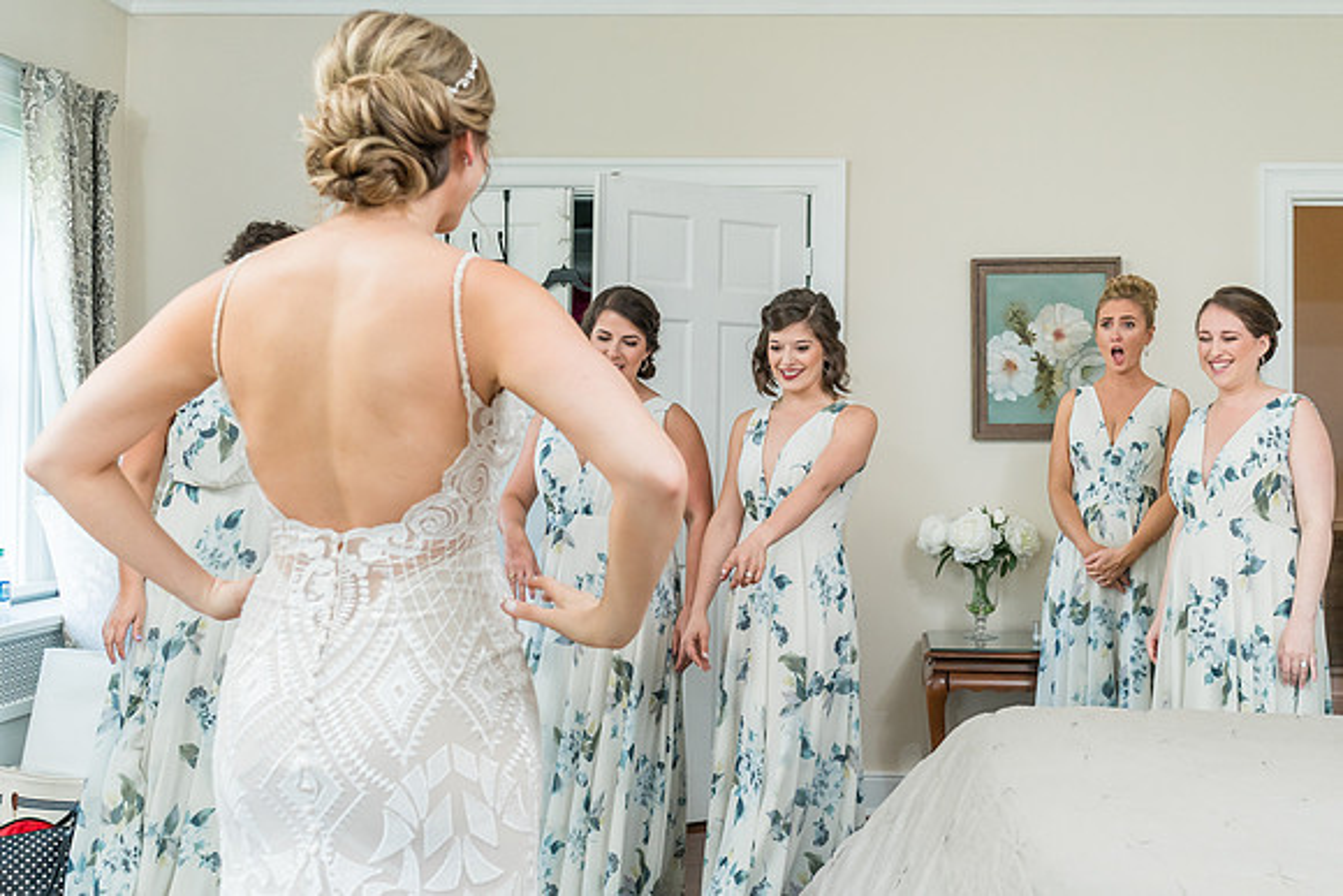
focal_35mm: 43
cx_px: 794
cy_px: 421
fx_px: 1611
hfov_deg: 45.0
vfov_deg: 31.1
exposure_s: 1/200
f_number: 5.6
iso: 1250
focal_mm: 35
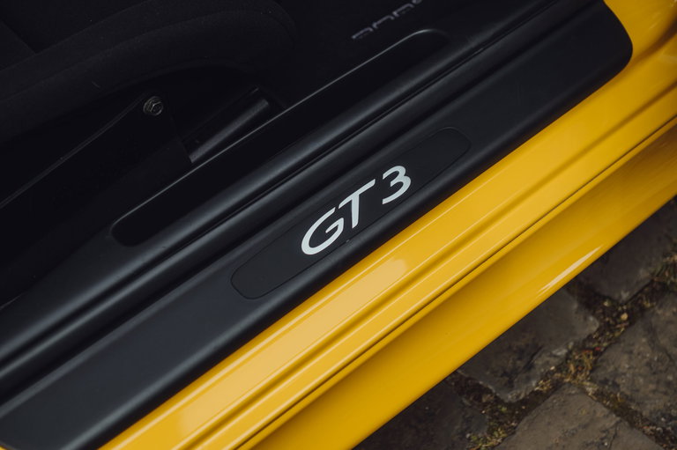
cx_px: 338
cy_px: 225
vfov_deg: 19.4
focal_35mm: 70
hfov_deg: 28.9
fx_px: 1315
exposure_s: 1/125
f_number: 4.5
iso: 200
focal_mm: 70
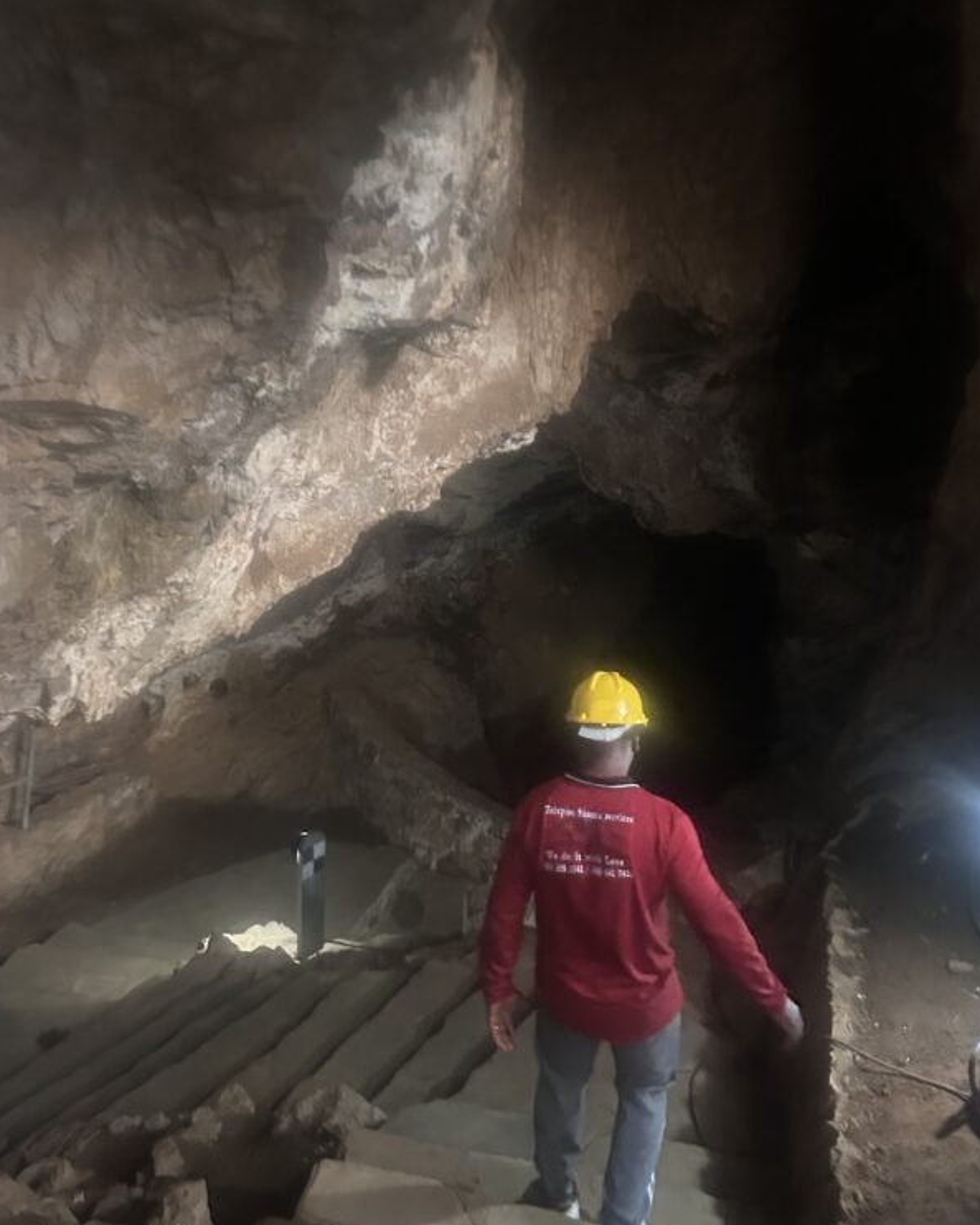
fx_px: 1268
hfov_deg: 42.2
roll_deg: -0.1
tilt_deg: -8.8
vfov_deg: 51.4
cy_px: 550
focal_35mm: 35
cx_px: 511
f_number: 1.5
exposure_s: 1/25
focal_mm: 5.7
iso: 640
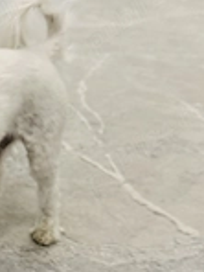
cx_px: -48
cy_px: 176
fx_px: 511
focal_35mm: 65
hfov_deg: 20.9
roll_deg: +1.6
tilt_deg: -29.4
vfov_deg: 29.7
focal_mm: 6.76
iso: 160
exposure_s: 1/50
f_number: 1.78
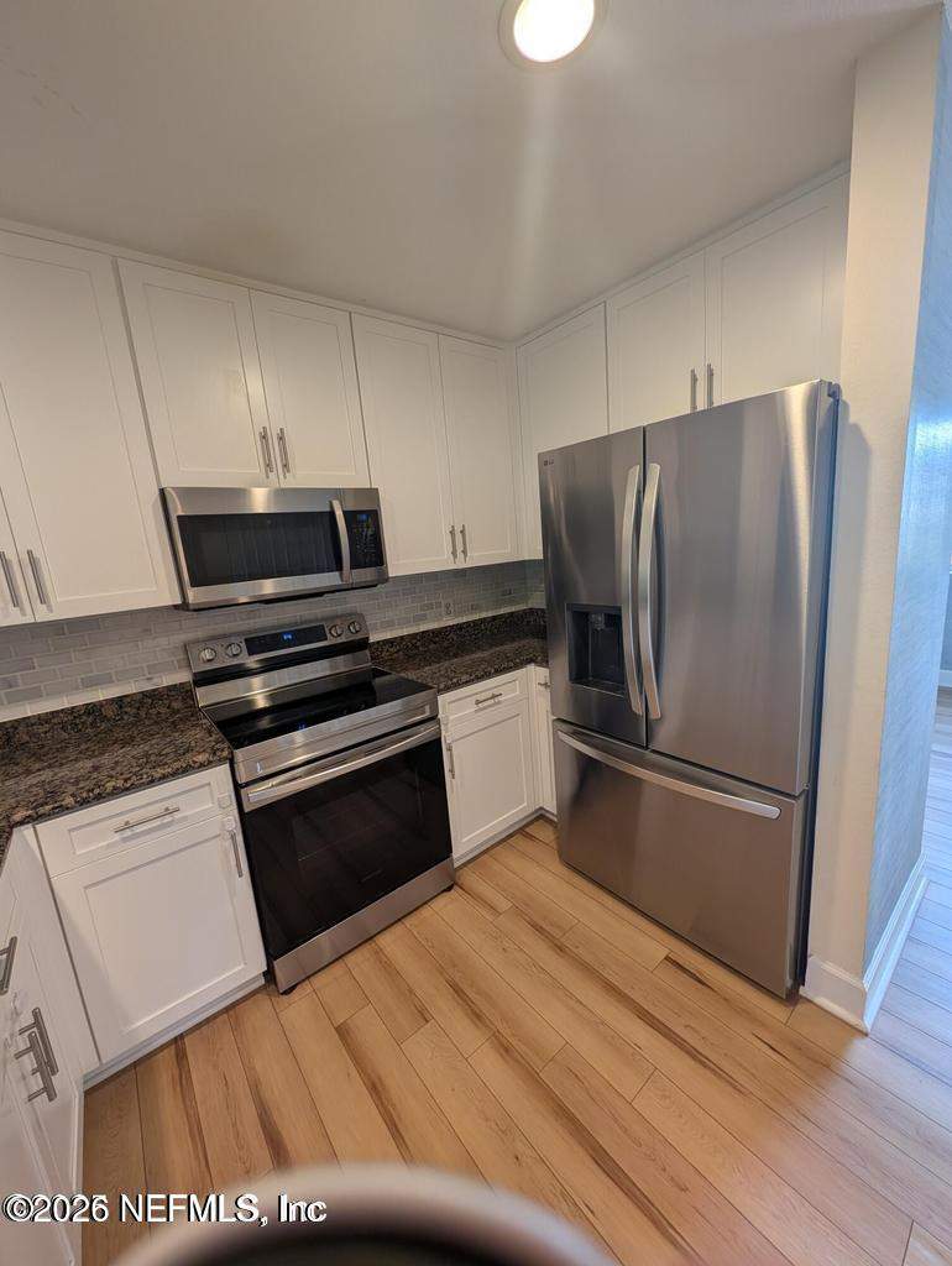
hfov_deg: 94.6
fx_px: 439
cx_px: 476
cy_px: 633
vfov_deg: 110.5
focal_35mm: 12
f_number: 1.95
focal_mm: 2.23
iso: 68
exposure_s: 1/30
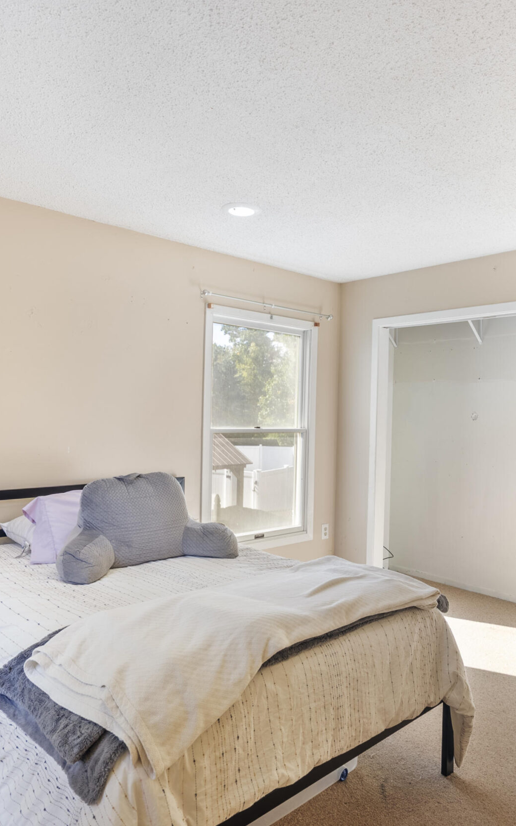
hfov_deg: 49.0
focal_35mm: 25
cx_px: 305
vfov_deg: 72.5
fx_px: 563
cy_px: 418
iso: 100
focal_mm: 16
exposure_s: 1/2
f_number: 9
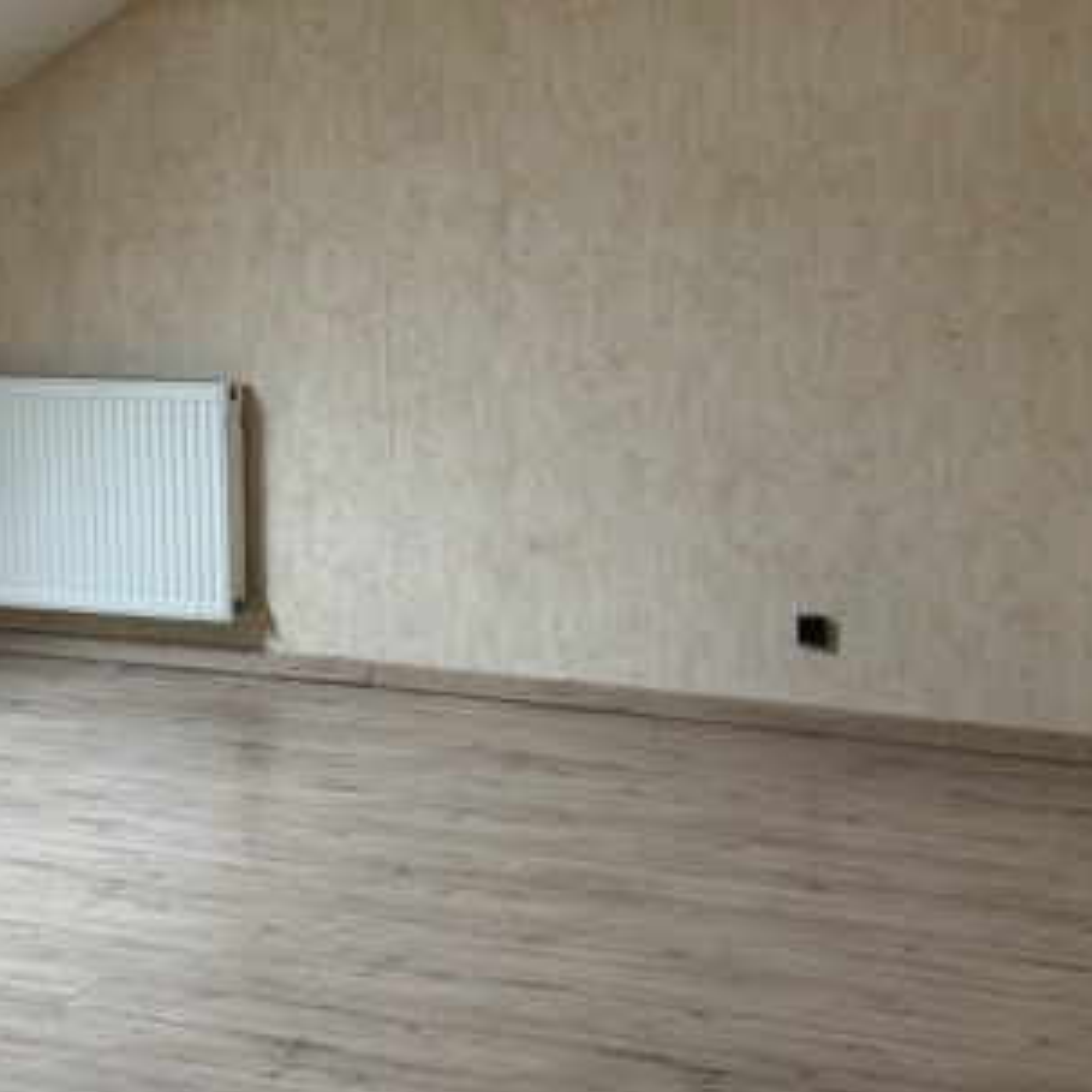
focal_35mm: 56
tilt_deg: -4.3
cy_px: 328
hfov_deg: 30.4
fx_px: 1999
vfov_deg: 30.2
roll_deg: +1.3
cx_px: 386
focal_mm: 6.76
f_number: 1.78
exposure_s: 1/87
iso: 200
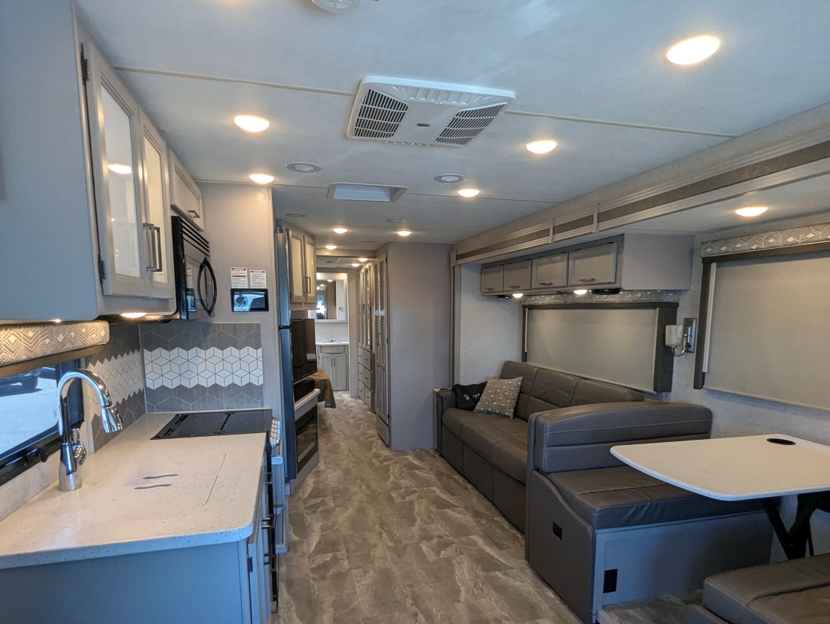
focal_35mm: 20
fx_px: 480
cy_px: 380
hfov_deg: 81.7
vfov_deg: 65.3
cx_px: 418
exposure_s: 1/179
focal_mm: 2.35
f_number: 2.2
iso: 196
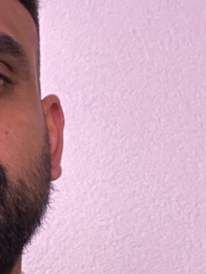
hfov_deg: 16.8
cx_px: -61
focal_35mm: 83
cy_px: 221
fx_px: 658
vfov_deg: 23.2
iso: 2000
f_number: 2.2
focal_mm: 2.71
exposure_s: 1/15
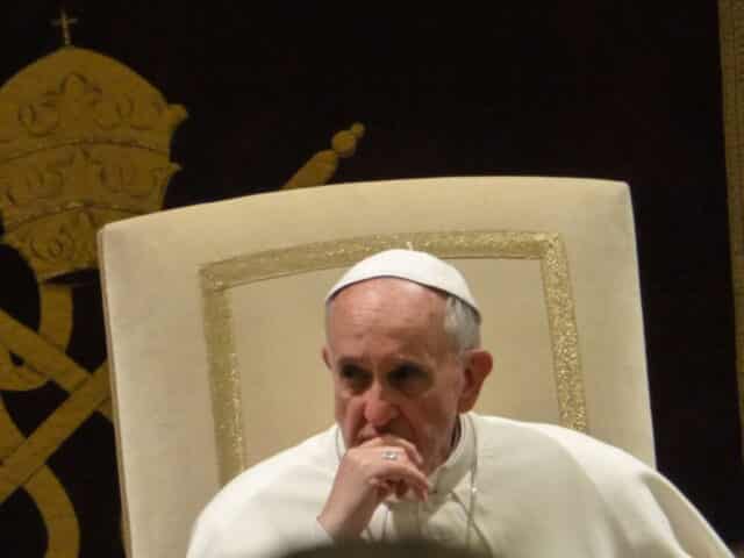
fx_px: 13154
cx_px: 372
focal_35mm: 612
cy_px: 279
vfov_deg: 2.4
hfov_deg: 3.2
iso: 1250
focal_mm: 86
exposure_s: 1/30
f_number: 6.4
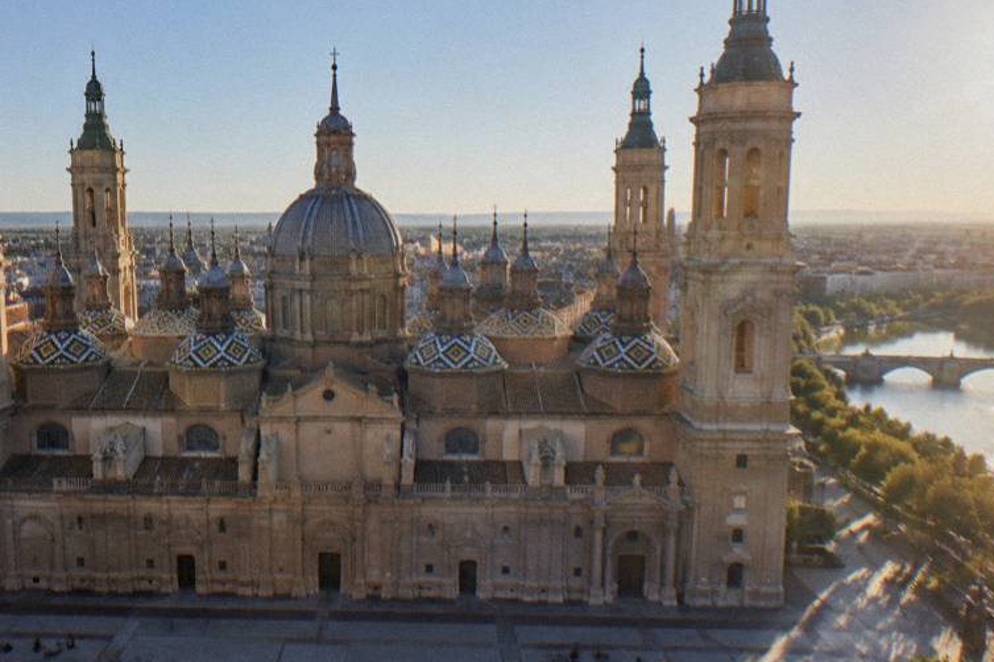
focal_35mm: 65
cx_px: 406
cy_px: 310
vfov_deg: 20.9
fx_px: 1794
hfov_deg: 30.9
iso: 400
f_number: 5.6
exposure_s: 1/640
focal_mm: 49
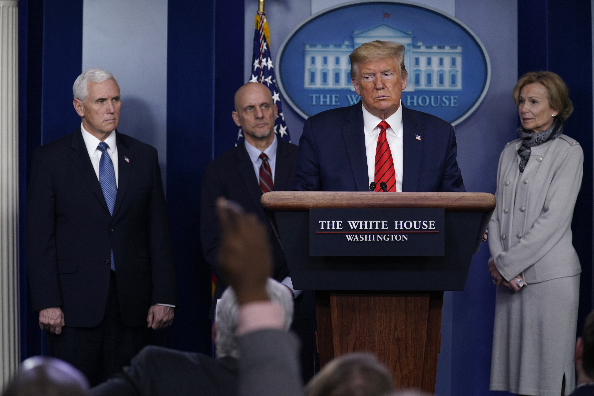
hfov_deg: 15.0
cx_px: 297
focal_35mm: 137
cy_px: 198
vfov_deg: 10.0
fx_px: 2260
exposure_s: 1/640
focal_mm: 137
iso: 1600
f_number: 4
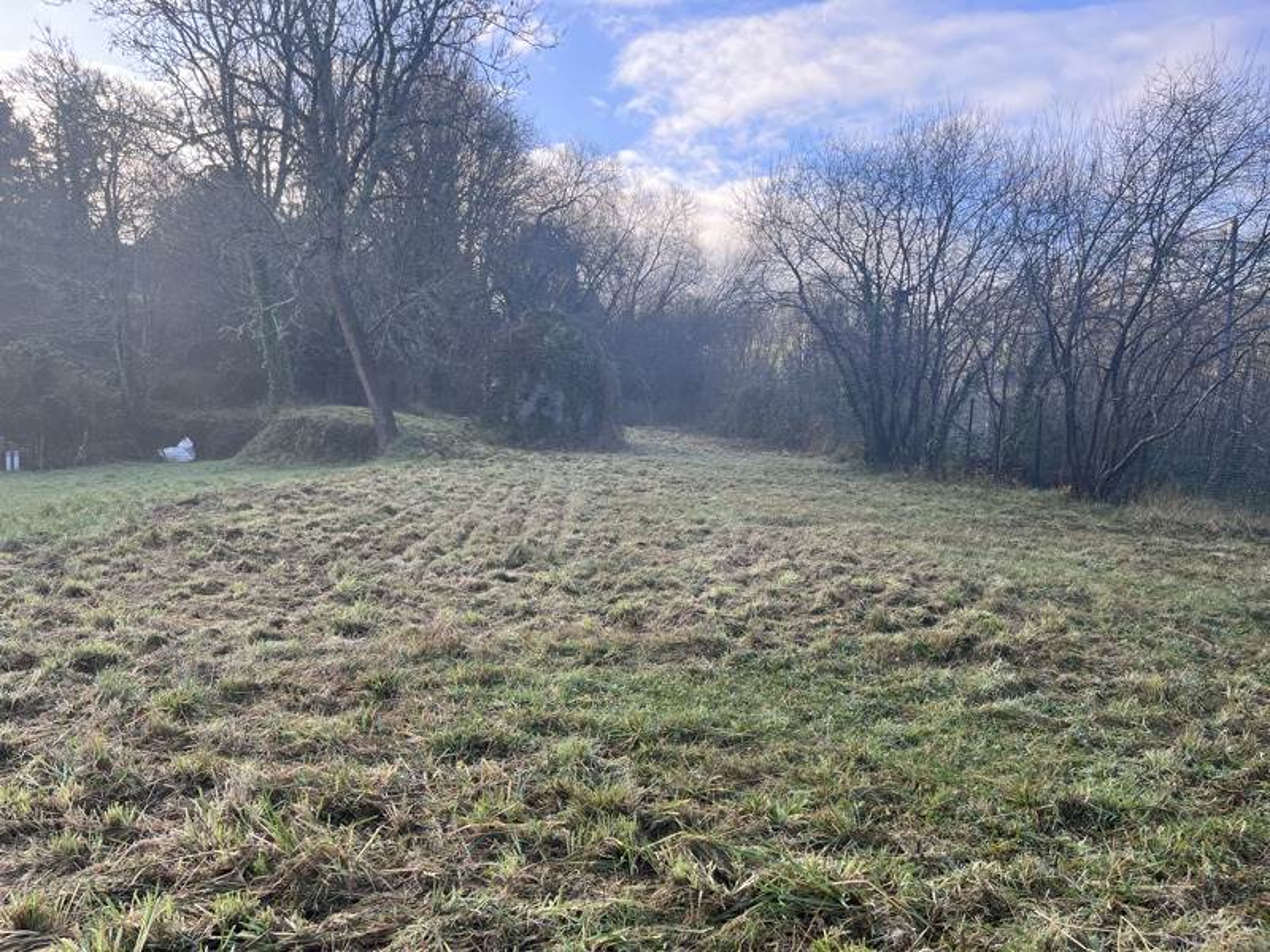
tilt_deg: -4.4
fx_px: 954
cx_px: 635
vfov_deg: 53.1
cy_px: 476
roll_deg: -2.3
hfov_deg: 67.3
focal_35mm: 26
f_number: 1.6
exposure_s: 1/563
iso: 50
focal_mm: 5.1
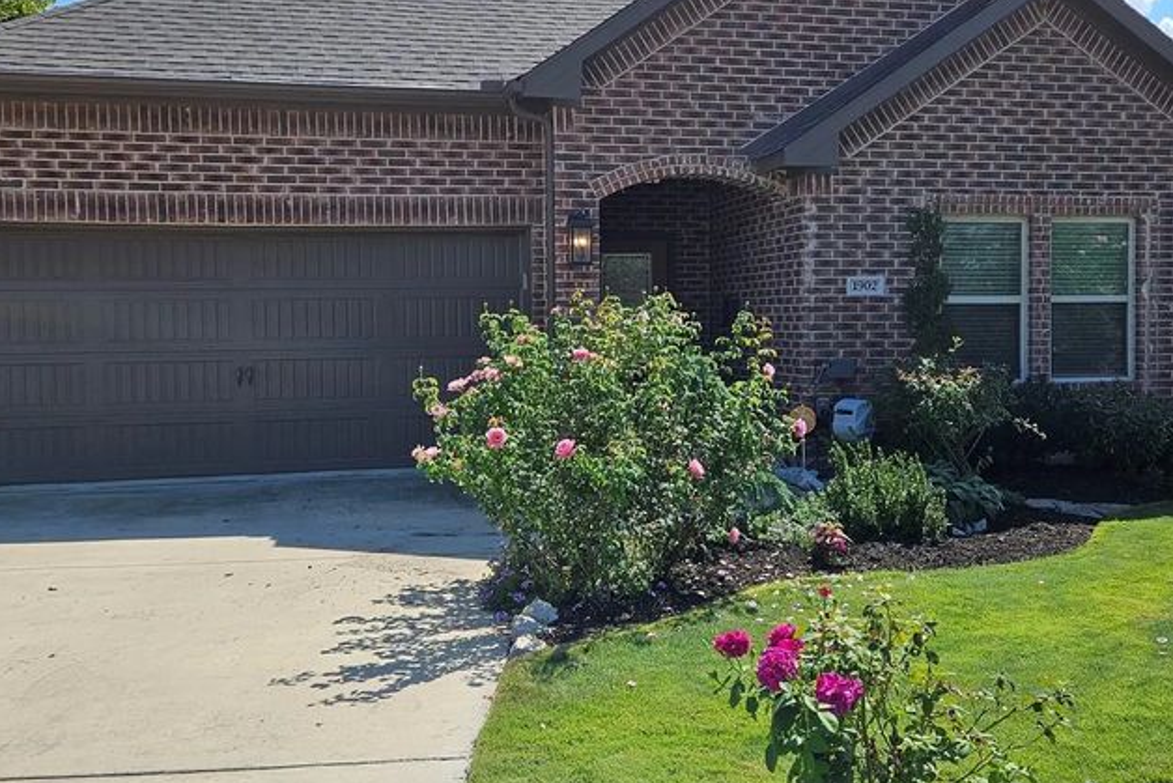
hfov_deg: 49.4
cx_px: 667
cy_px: 351
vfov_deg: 34.2
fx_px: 1271
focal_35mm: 39
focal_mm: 5.4
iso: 25
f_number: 1.8
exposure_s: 1/2359
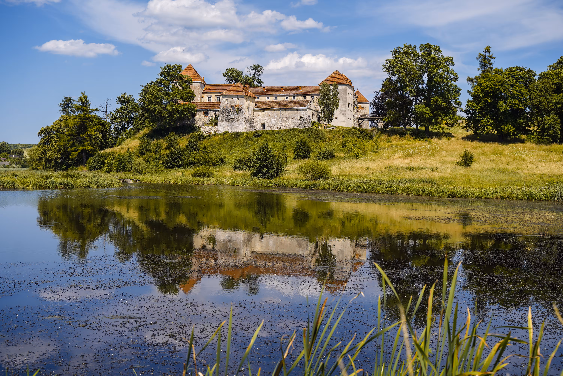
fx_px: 672
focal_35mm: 43
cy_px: 188
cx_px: 282
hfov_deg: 45.4
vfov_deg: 31.2
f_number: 4.5
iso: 50
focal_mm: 43
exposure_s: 1/640
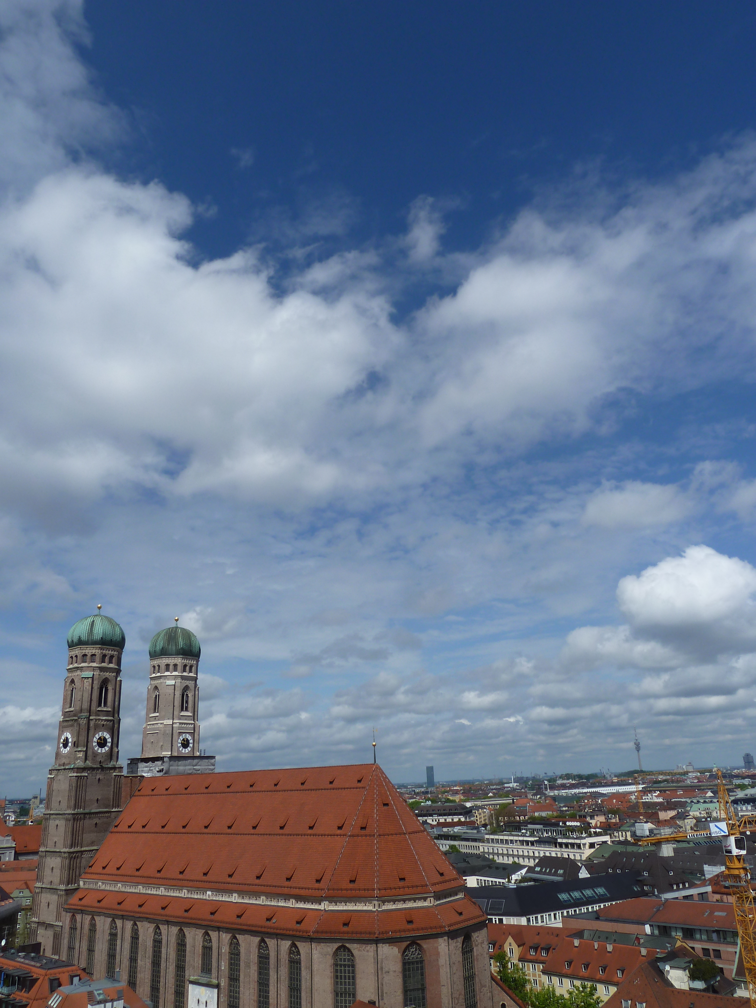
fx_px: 728
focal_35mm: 25
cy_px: 504
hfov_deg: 54.9
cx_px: 378
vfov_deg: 69.4
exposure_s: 1/800
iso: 80
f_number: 5.6
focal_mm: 4.1
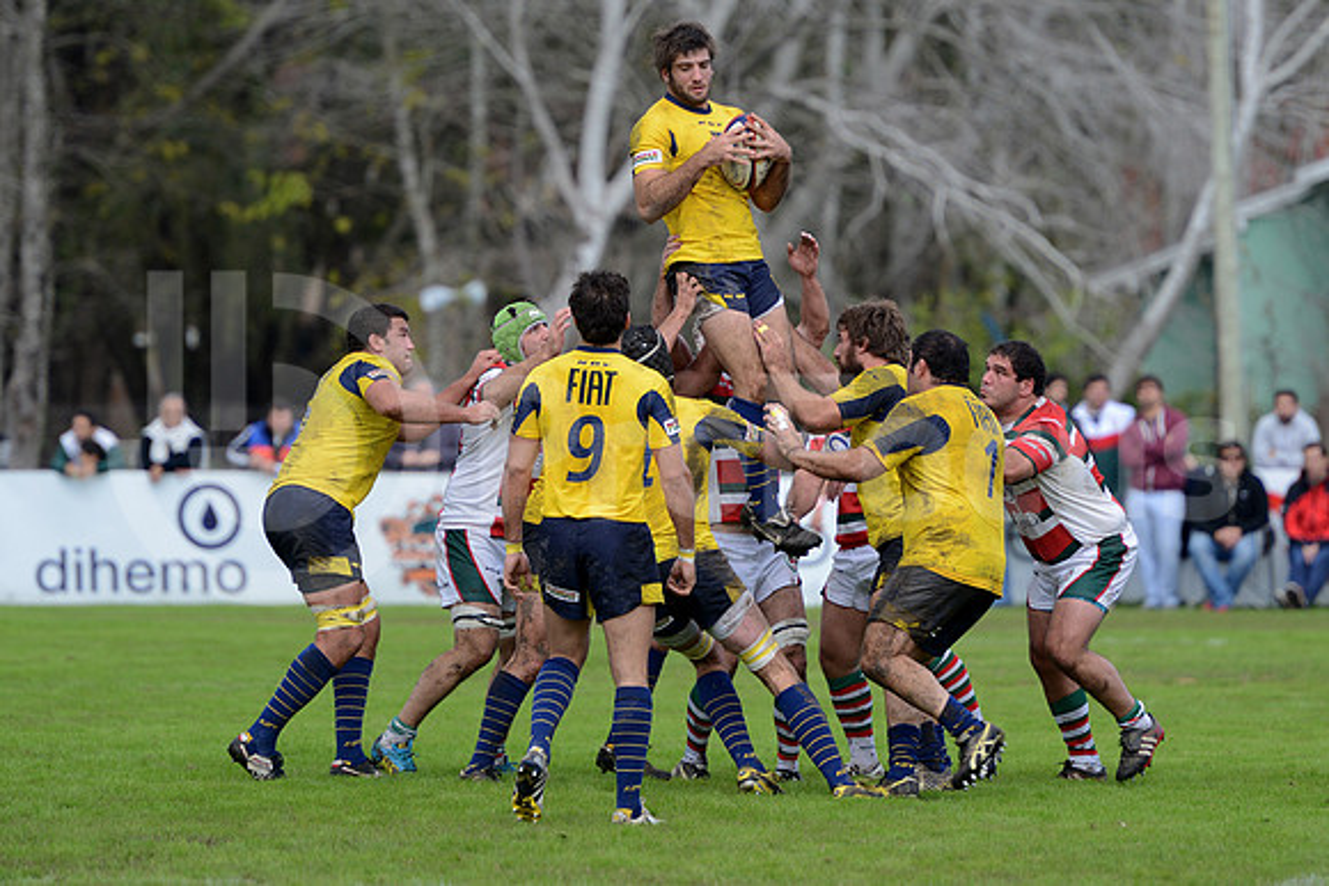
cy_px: 443
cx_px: 664
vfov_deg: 5.1
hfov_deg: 7.6
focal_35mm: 270
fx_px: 9969
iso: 400
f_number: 4
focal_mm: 270
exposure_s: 1/500
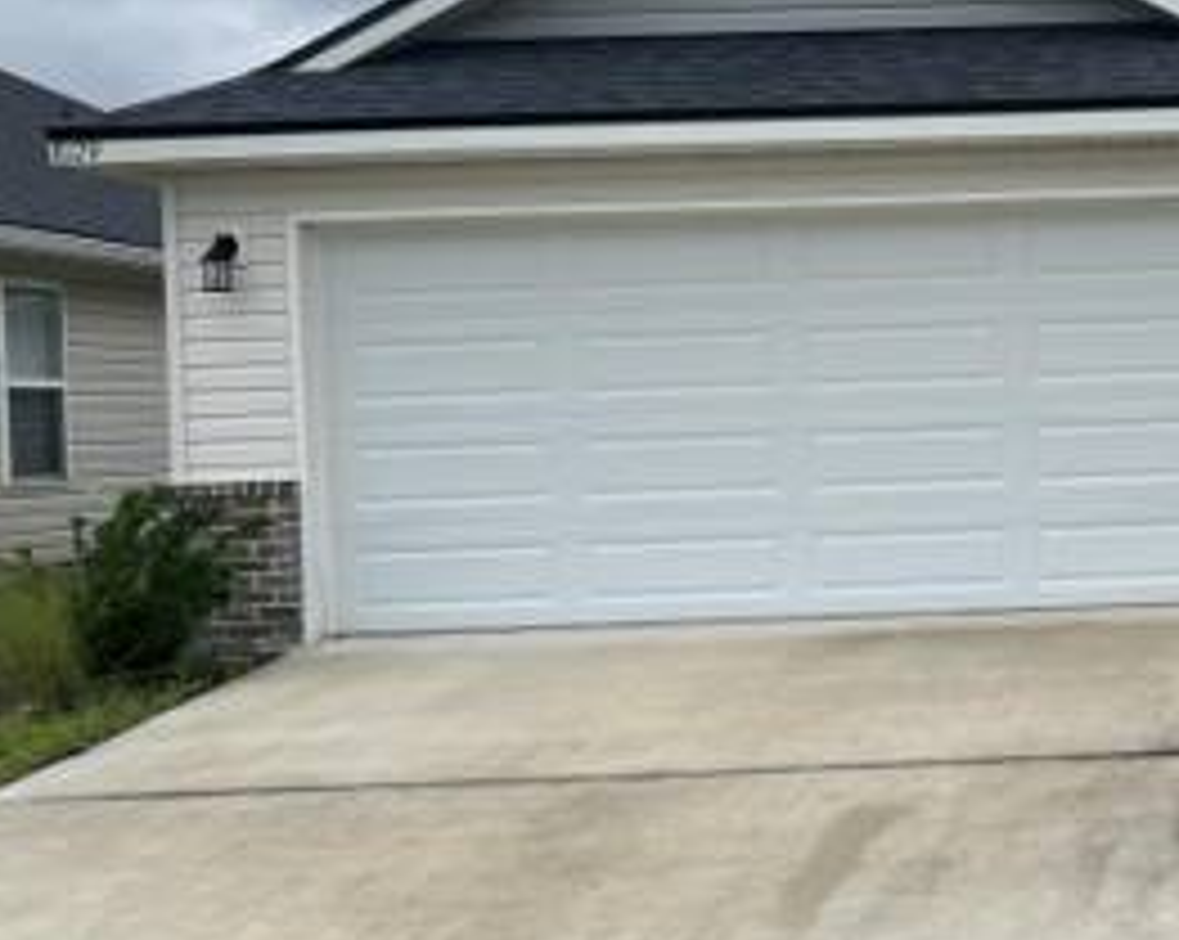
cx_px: 1184
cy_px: 421
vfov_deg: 24.5
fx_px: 2161
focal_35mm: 62
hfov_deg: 28.6
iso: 50
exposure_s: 1/3460
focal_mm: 5.7
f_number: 1.5
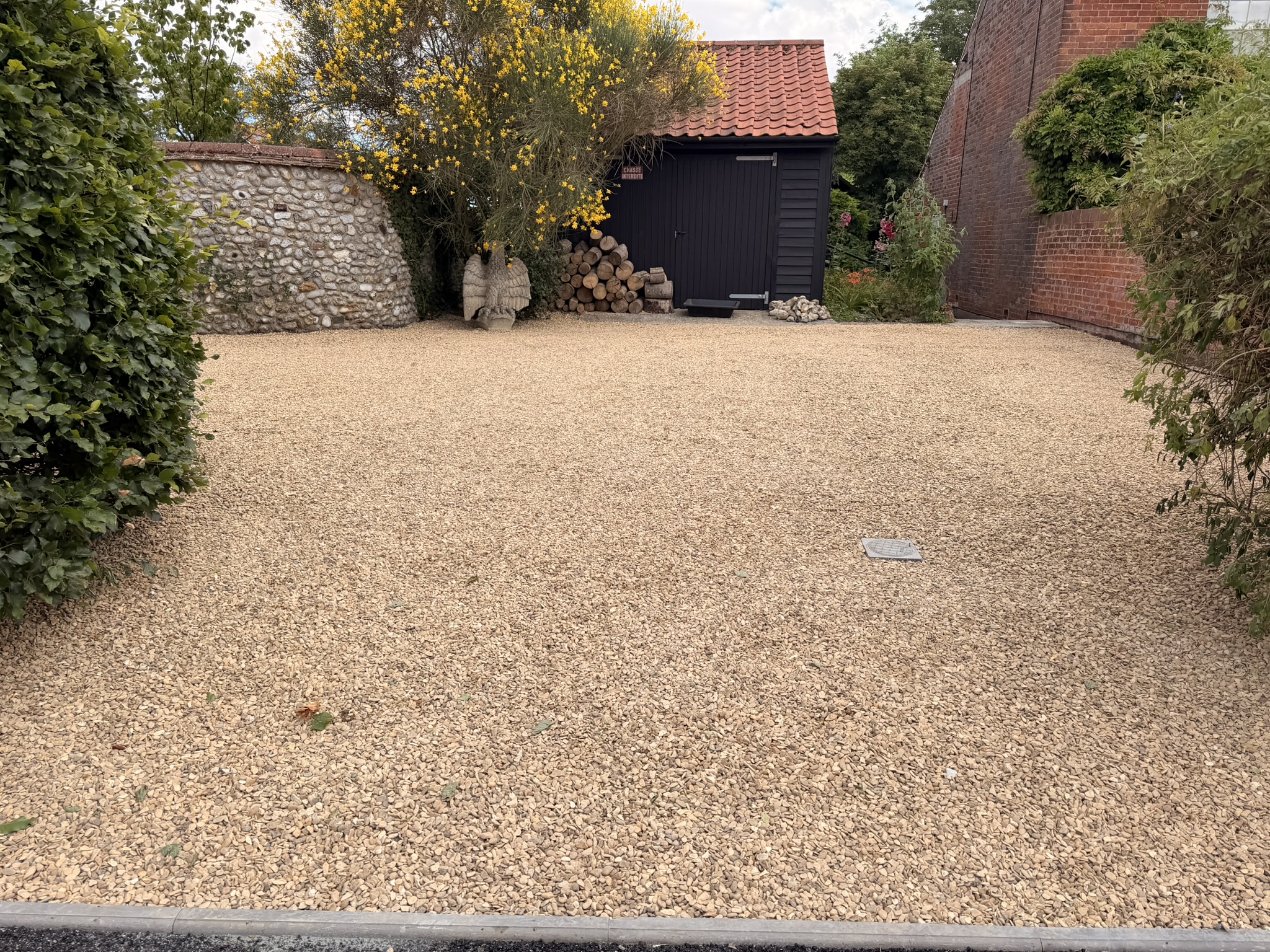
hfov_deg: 71.6
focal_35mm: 24
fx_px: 881
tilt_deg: -14.4
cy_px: 476
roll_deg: -0.9
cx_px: 635
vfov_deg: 56.8
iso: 80
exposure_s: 1/2445
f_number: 1.78
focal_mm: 6.76
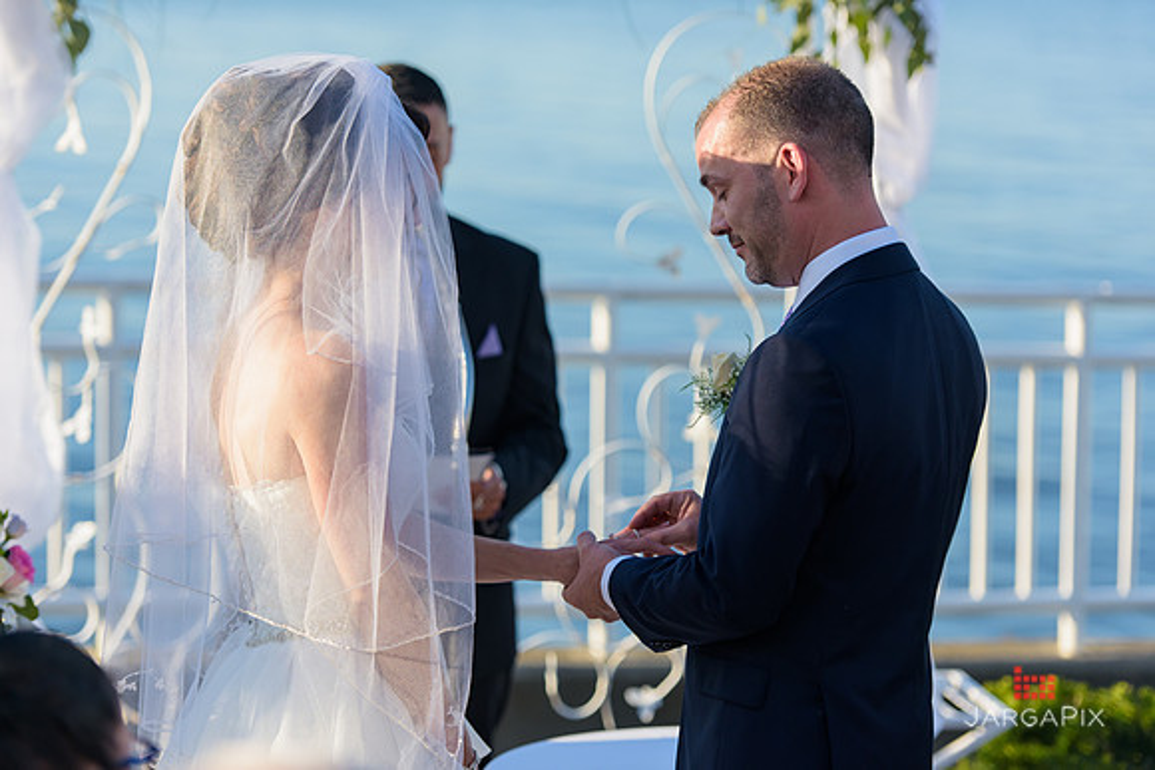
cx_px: 578
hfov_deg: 17.1
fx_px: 3851
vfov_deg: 11.4
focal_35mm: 120
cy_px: 385
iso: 200
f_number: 3.2
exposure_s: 1/1600
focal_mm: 120
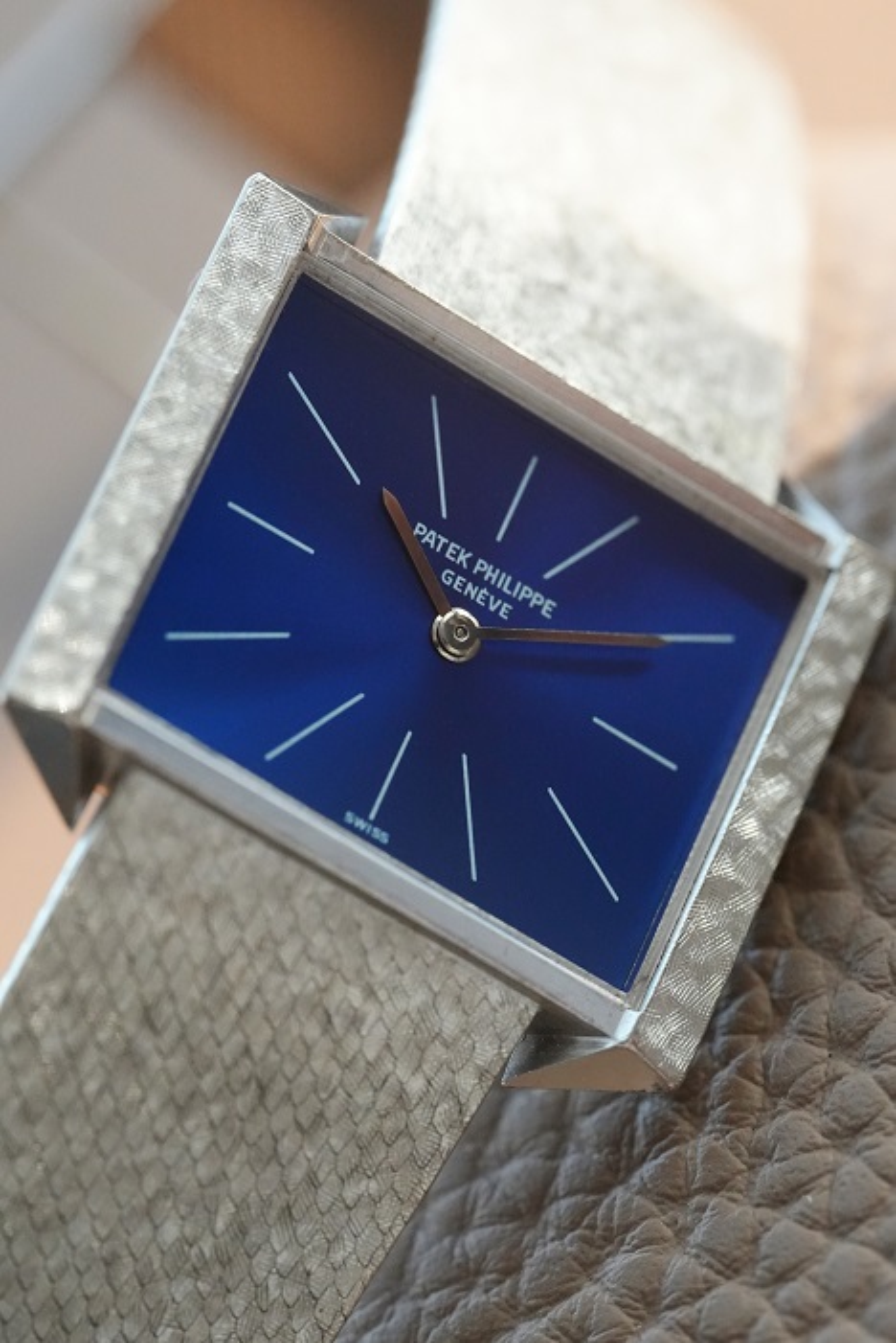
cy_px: 672
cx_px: 448
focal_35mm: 105
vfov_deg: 19.4
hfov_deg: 13.1
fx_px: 3916
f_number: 5.6
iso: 8000
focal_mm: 105
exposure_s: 1/250
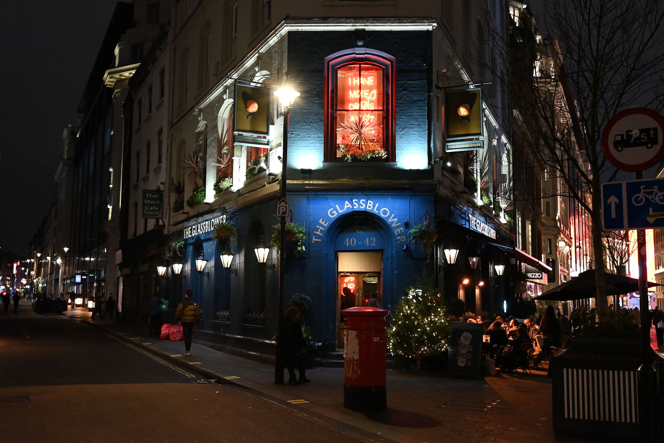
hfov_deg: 53.1
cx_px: 341
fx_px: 664
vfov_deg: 36.9
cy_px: 219
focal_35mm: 36
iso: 8000
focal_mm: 35
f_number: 4
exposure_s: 1/125
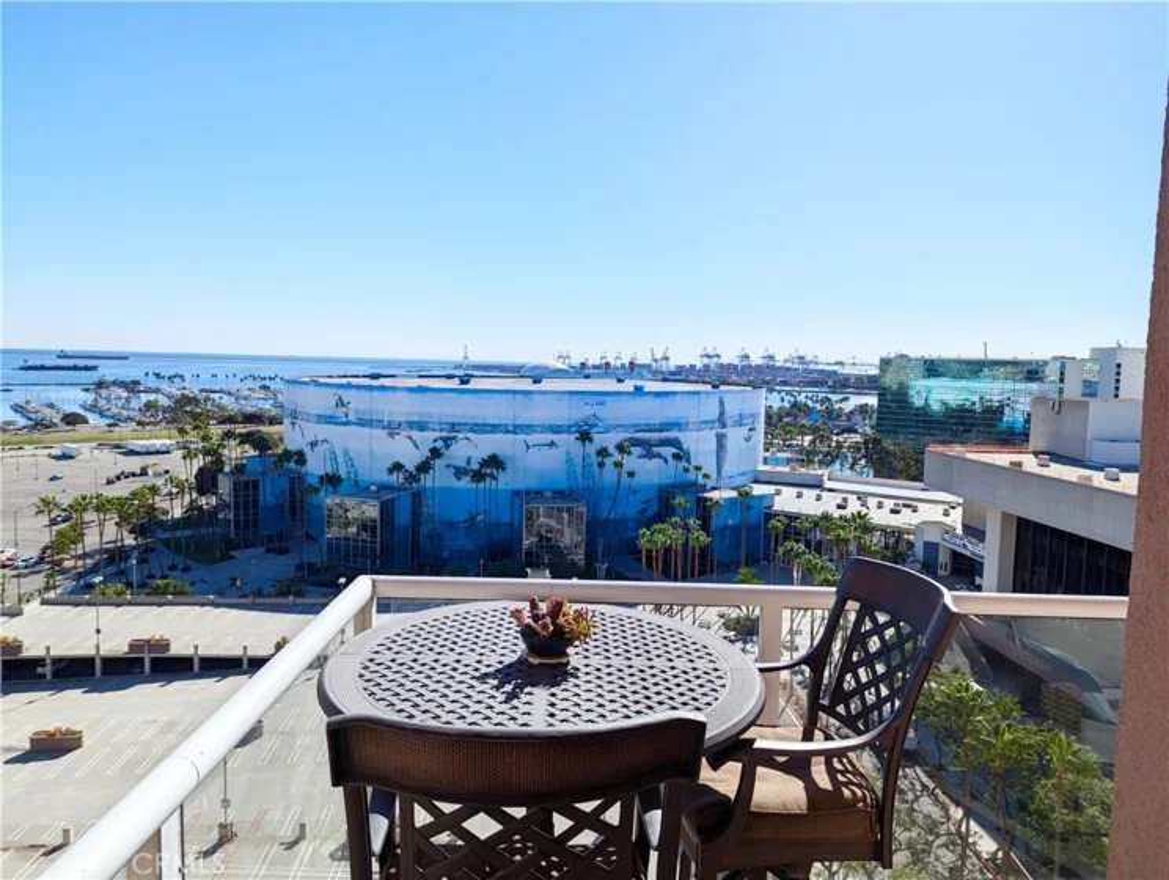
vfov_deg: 56.9
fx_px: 812
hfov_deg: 71.5
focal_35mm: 24
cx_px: 584
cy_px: 440
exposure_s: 1/3145
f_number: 1.85
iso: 48
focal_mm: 6.81
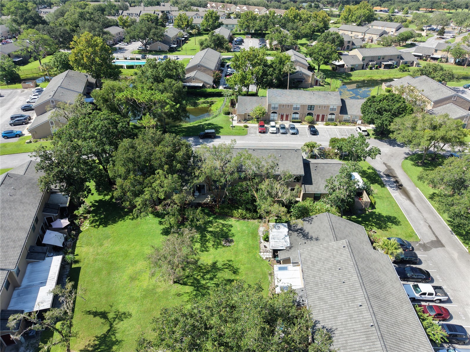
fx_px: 326
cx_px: 235
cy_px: 176
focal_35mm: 24
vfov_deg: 56.8
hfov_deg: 71.6
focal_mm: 8.67
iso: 280
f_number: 1.8
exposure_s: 1/3000
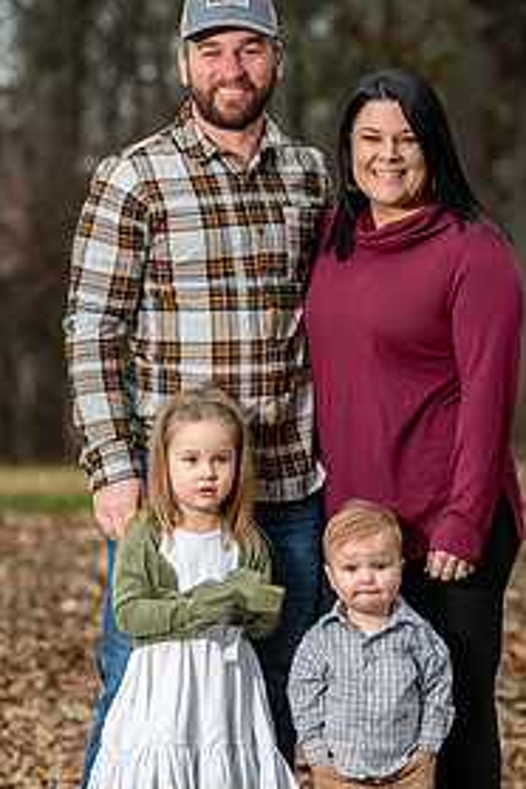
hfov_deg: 5.7
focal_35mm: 242
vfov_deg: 8.5
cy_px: 452
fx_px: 5303
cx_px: 283
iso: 200
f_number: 4
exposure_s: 1/125
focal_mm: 150
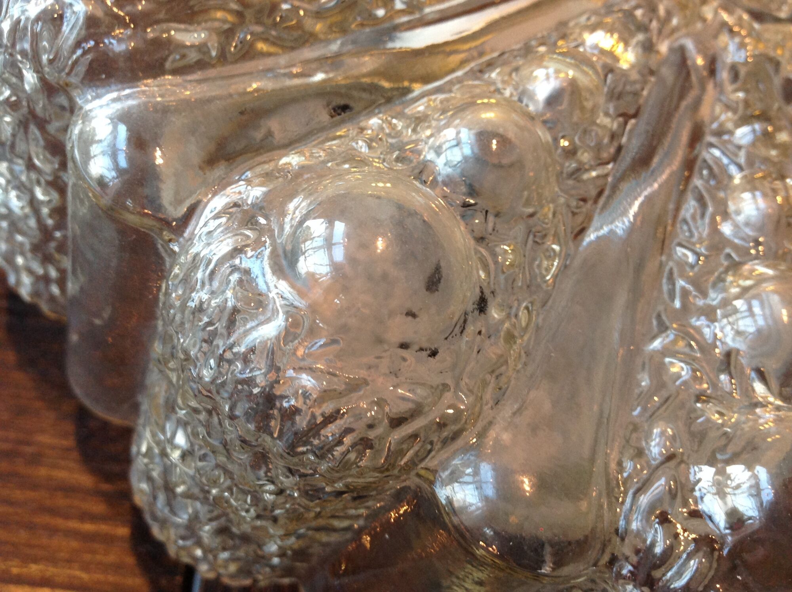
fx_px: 800
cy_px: 296
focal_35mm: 35
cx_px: 396
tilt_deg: -54.1
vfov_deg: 40.6
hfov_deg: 52.7
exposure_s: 1/15
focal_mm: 4.28
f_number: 2.4
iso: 160
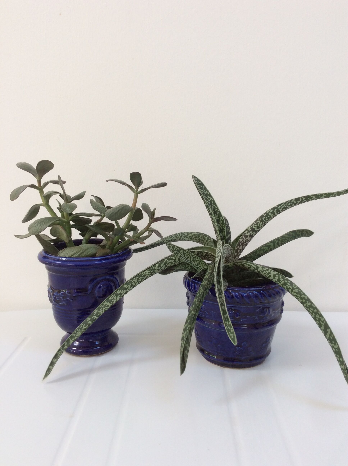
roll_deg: +0.7
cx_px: 174
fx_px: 430
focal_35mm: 32
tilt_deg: -11.0
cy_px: 233
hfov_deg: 44.1
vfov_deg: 56.9
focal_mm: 3.3
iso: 40
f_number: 2.4
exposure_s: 1/50
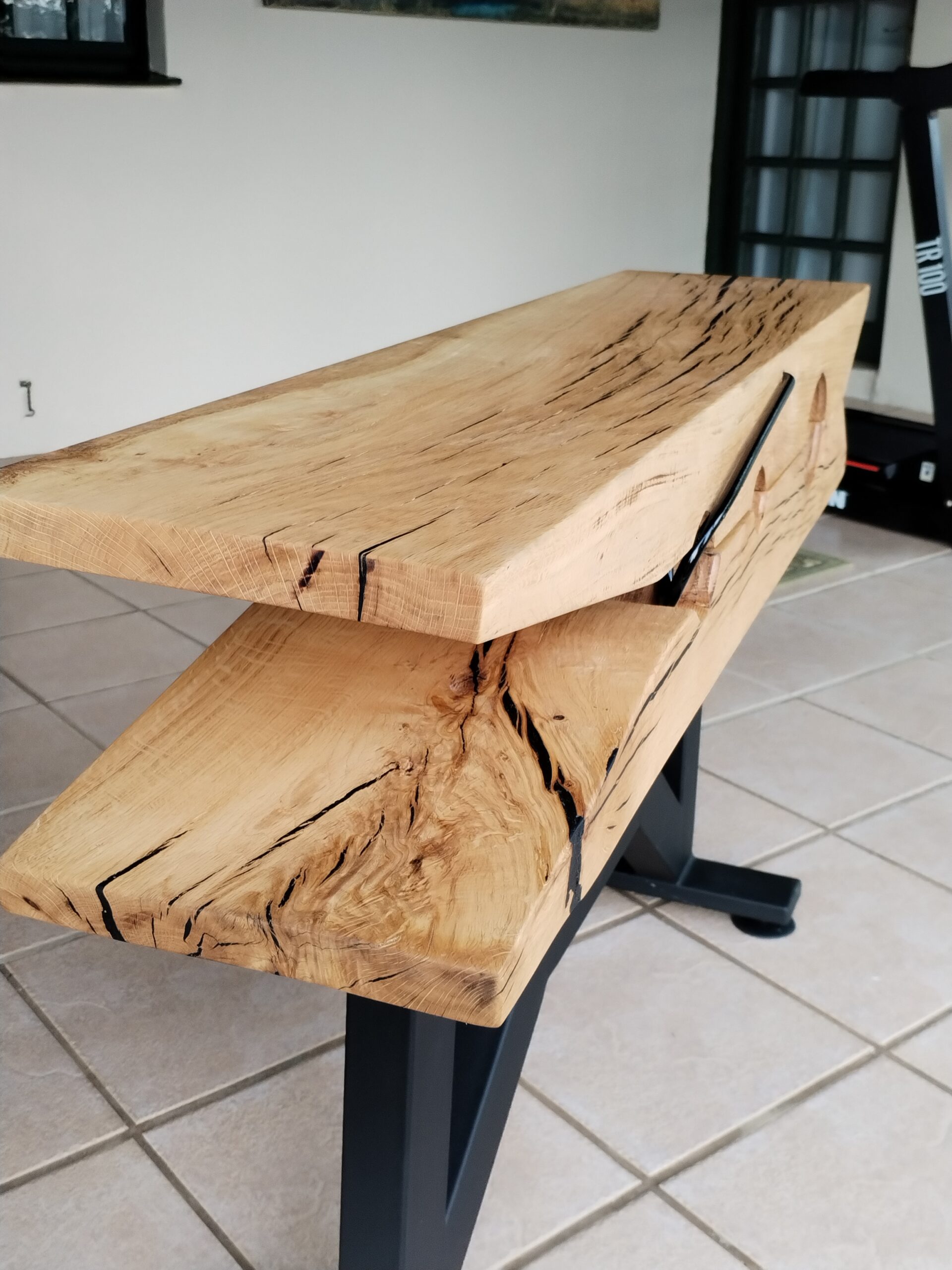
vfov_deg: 43.9
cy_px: 635
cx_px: 476
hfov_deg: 33.6
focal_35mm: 43
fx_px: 1577
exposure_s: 1/120
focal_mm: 4.75
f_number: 1.8
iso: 268
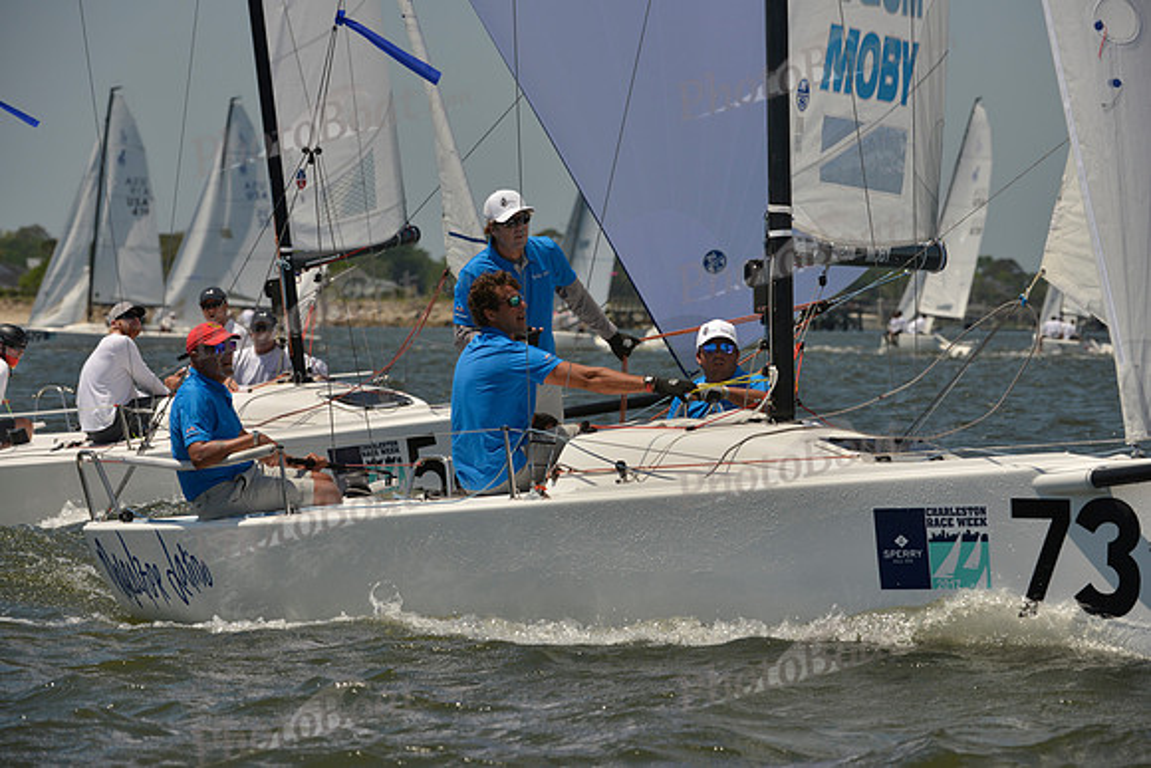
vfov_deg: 6.2
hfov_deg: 9.4
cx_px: 576
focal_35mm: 220
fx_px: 7035
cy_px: 384
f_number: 9
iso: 200
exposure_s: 1/1250
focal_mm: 220
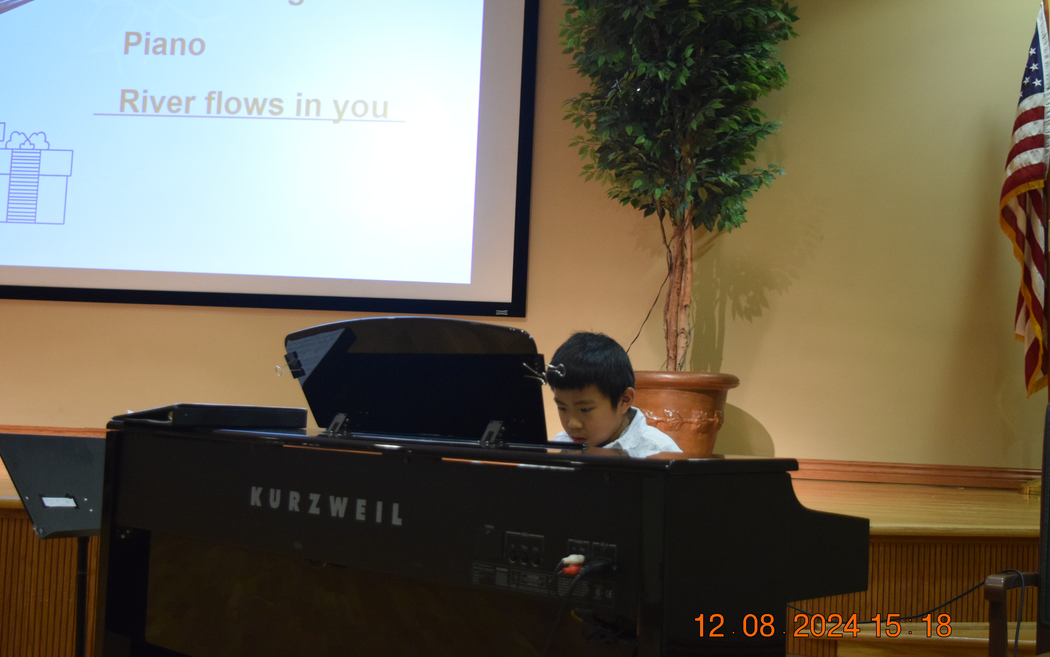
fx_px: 1274
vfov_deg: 28.9
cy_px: 325
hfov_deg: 44.8
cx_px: 524
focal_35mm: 45
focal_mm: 29
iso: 2200
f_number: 4.2
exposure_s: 1/60
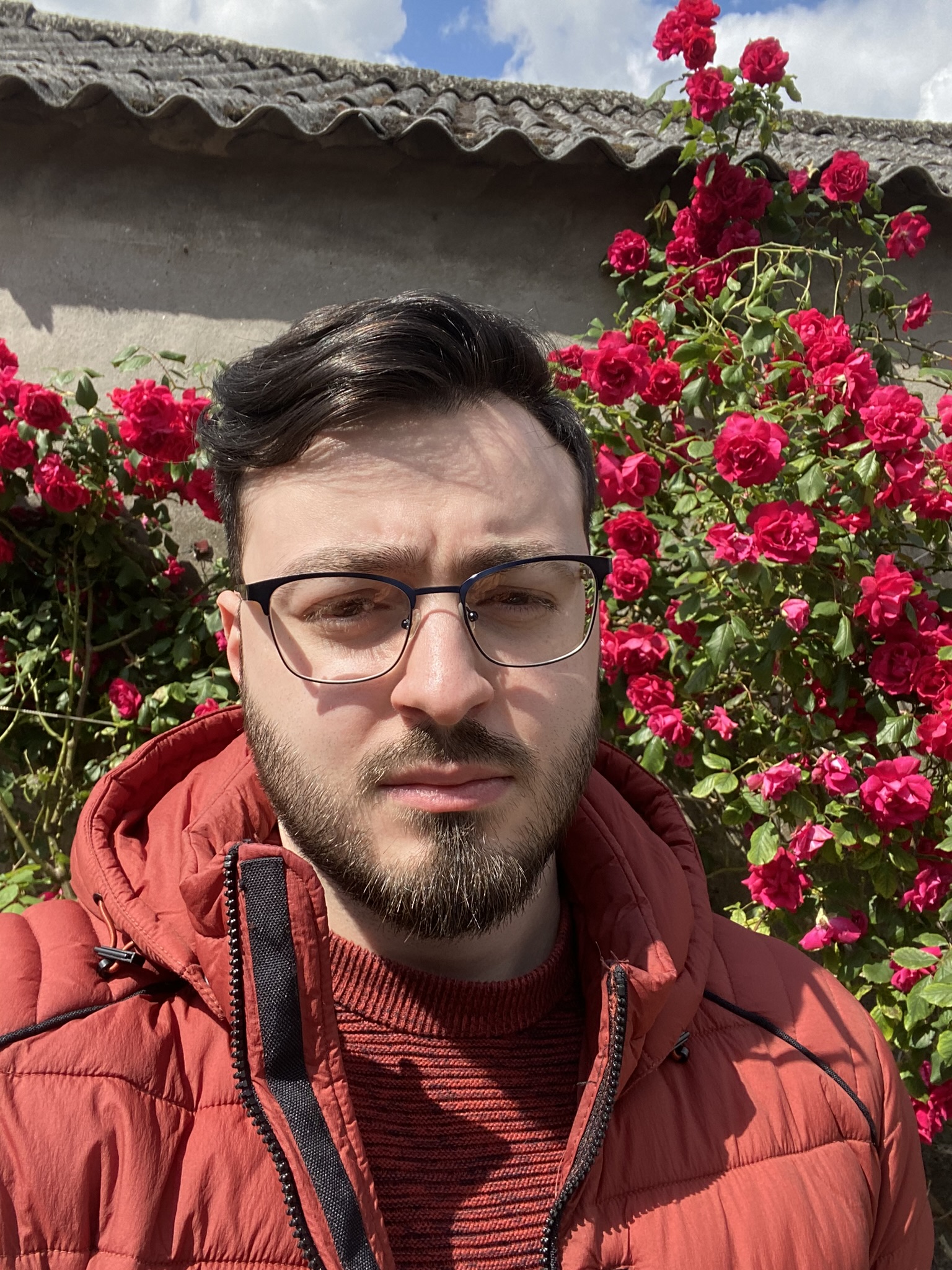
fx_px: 1100
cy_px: 635
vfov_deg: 60.0
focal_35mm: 30
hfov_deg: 46.8
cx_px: 476
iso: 25
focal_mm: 2.71
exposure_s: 1/1058
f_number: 2.2
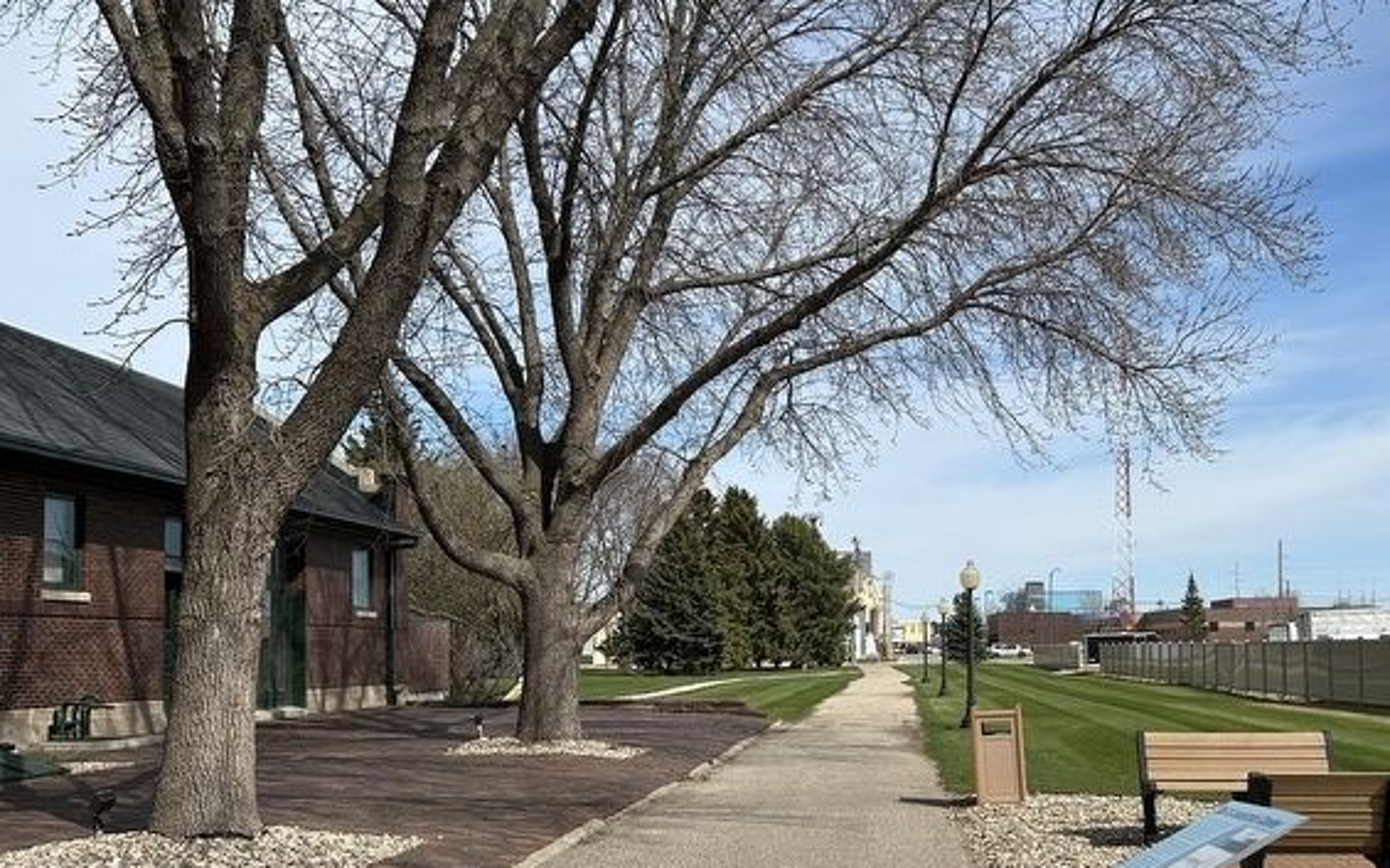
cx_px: 822
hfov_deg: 50.1
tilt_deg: +2.4
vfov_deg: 32.5
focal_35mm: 39
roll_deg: -0.5
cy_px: 580
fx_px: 1477
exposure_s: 1/4630
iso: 50
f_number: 1.5
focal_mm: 5.7
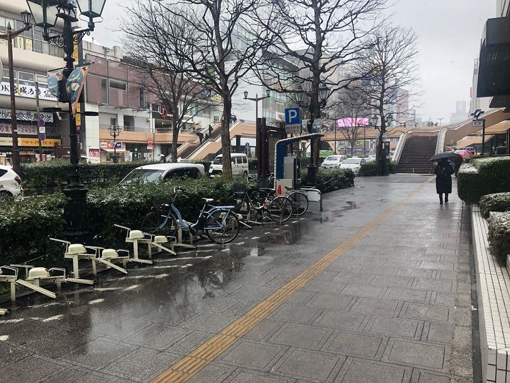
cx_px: 255
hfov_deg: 63.5
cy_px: 192
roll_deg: +0.0
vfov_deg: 49.7
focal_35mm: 28
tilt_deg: -2.2
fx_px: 412
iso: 20
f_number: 1.8
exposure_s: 1/124
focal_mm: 3.99
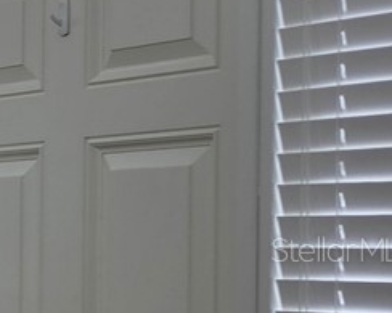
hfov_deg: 9.5
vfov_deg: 10.5
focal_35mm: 147
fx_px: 1705
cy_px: 249
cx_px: -863
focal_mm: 5.4
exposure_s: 1/134
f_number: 1.8
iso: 25
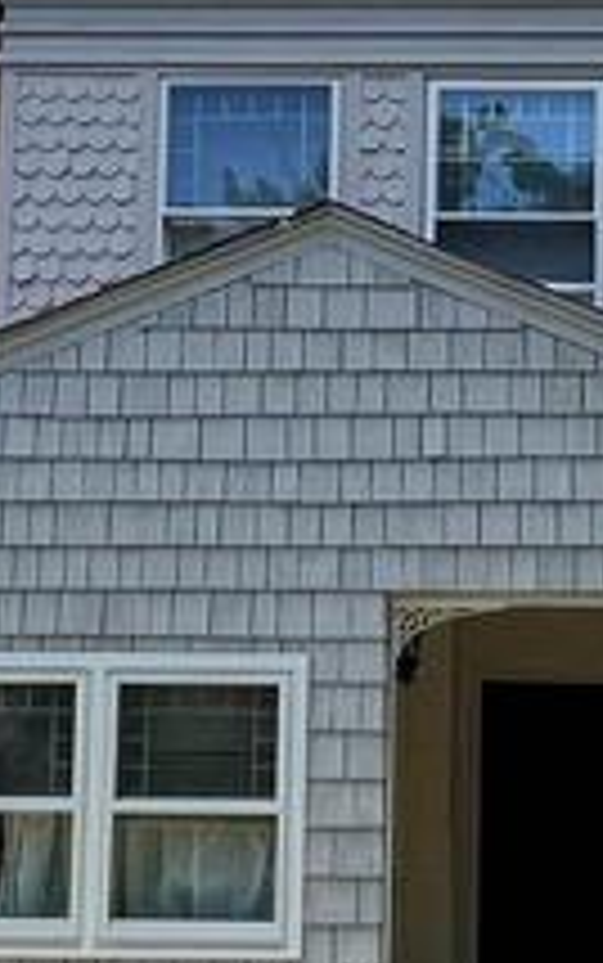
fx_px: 1733
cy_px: 778
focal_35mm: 66
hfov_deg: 19.5
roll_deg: -1.3
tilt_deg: +5.4
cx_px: 518
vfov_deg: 30.3
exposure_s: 1/550
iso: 32
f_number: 1.8
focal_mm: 1.57
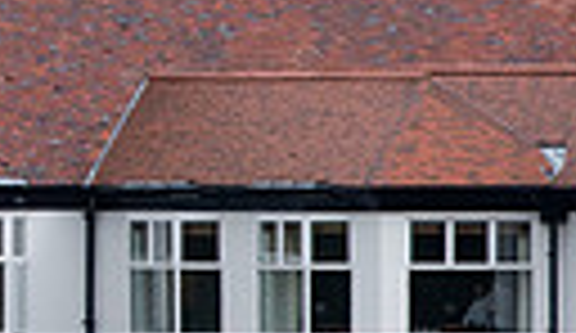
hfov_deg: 0.8
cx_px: -650
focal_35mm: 2633
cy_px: -41
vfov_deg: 0.5
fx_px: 40486
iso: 800
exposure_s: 1/1000
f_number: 8
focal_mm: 350
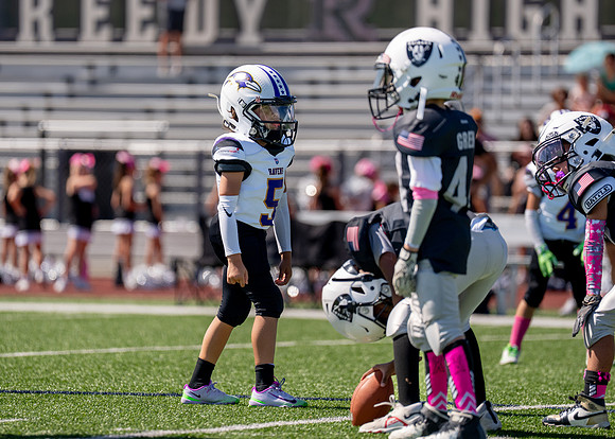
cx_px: 280
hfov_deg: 7.8
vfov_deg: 5.6
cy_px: 205
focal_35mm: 259
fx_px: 4518
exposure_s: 1/4000
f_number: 2.8
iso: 200
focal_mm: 200
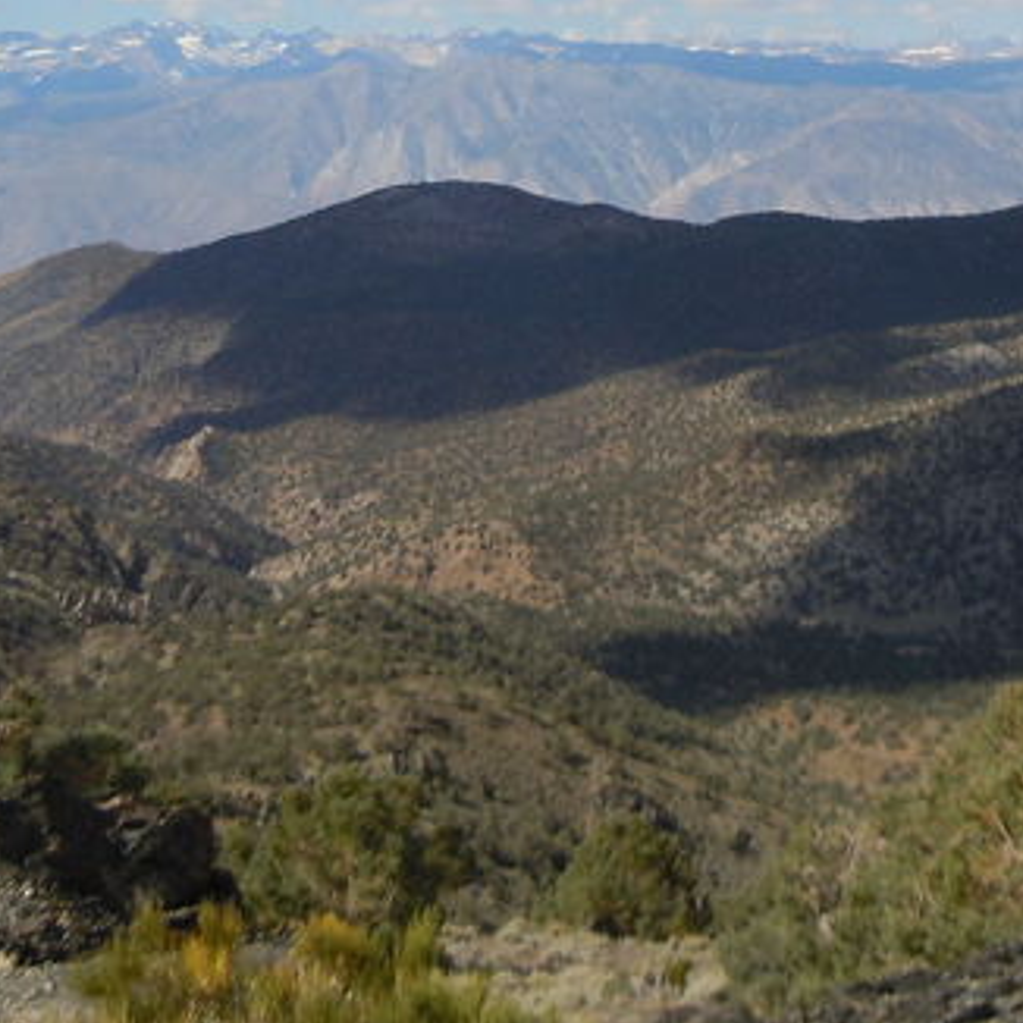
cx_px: 734
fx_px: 2173
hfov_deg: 26.2
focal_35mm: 65
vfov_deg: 25.7
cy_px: 110
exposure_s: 1/320
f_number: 7
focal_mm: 5.4
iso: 100
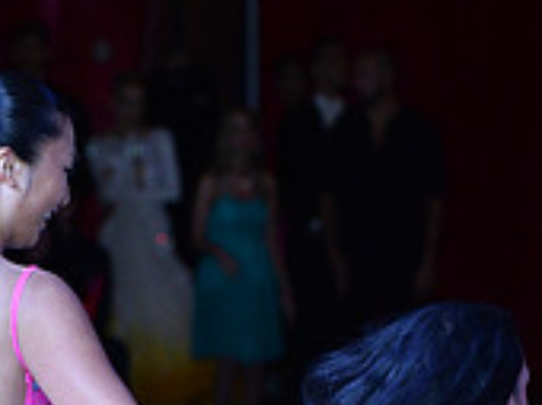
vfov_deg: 3.6
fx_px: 6411
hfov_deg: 4.8
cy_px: 622
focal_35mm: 410
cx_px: 359
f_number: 5
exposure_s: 1/250
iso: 2000
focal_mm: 125
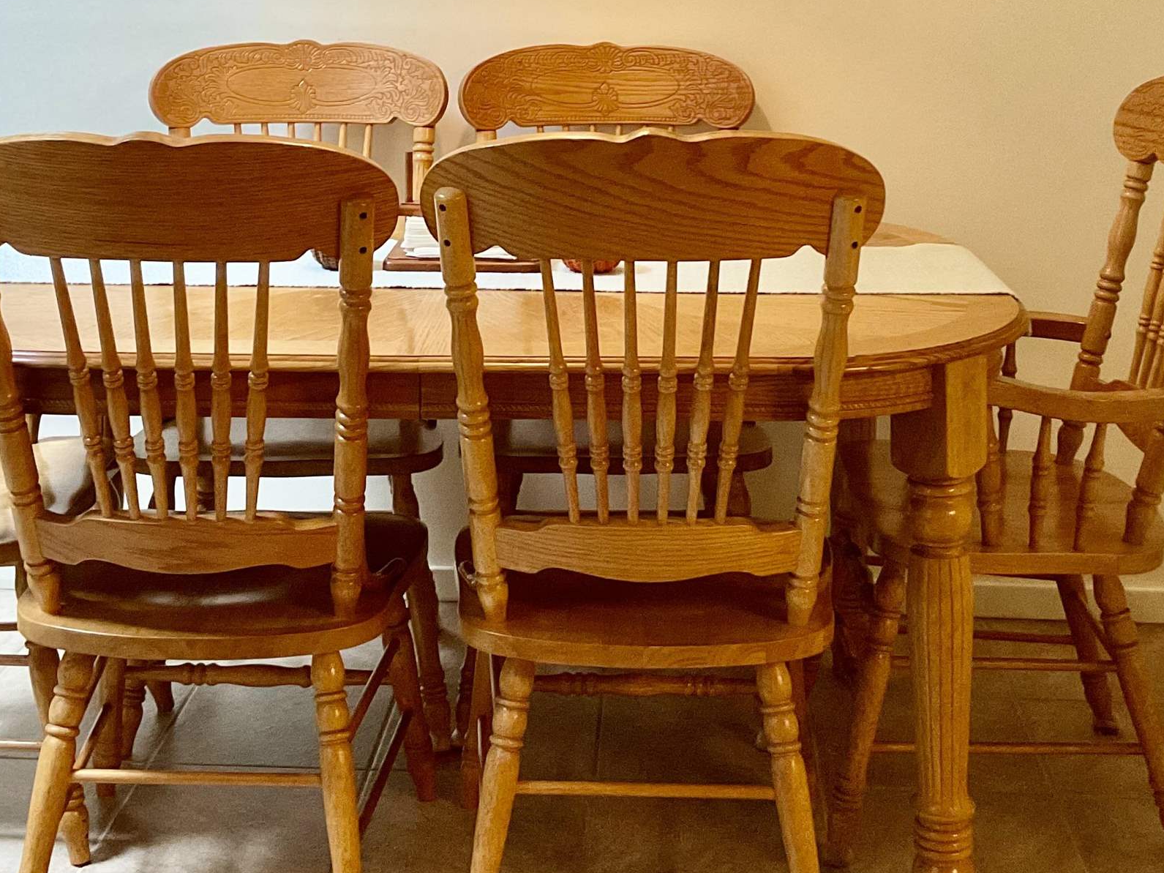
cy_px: 176
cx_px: 557
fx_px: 1883
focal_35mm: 56
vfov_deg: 25.6
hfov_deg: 34.3
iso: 200
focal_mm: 3
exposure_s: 1/60
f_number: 1.8
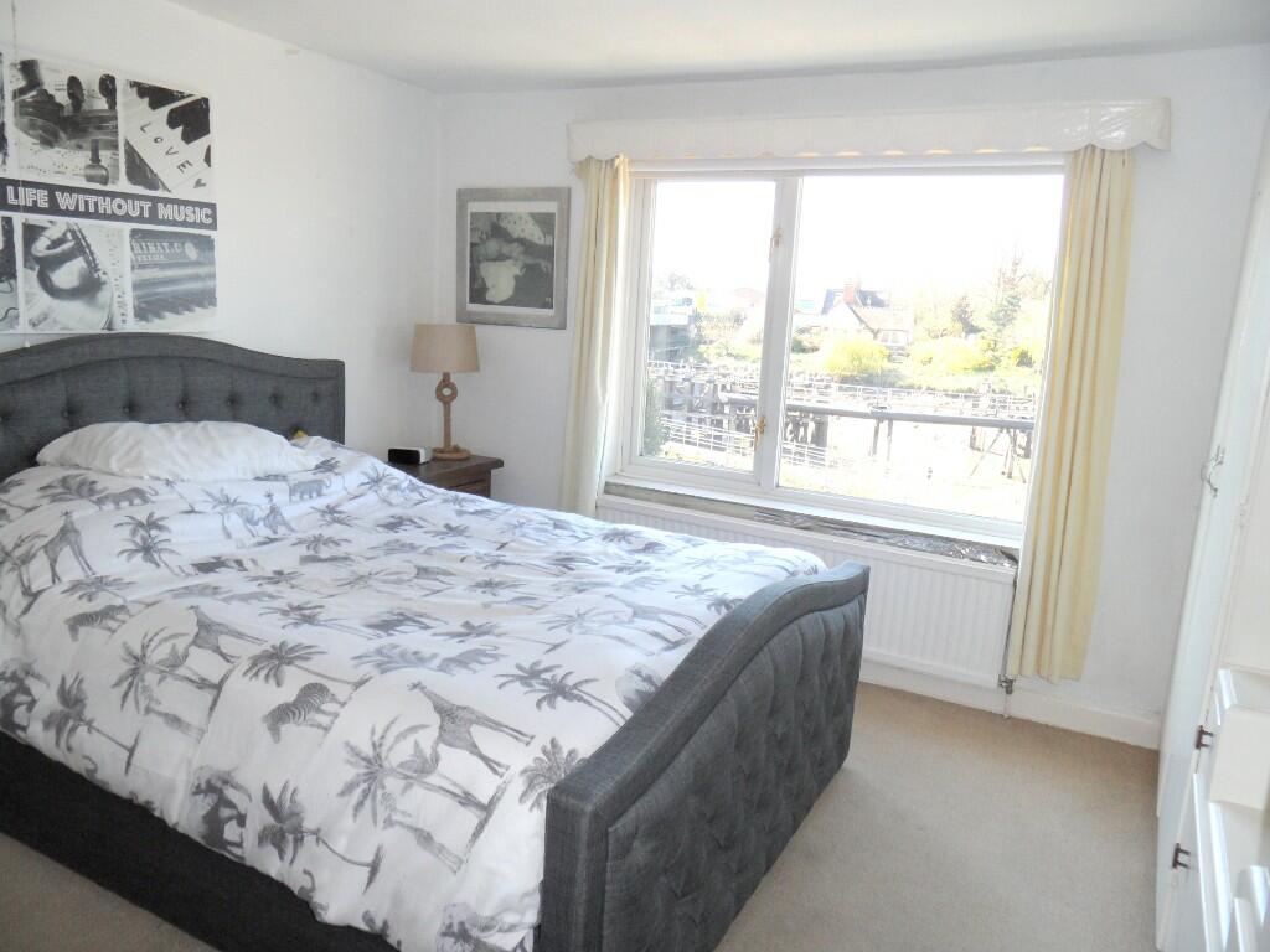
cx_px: 635
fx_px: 881
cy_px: 476
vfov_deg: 56.8
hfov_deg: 71.6
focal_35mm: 24
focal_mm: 3.9
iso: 80
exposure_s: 1/90
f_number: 3.2
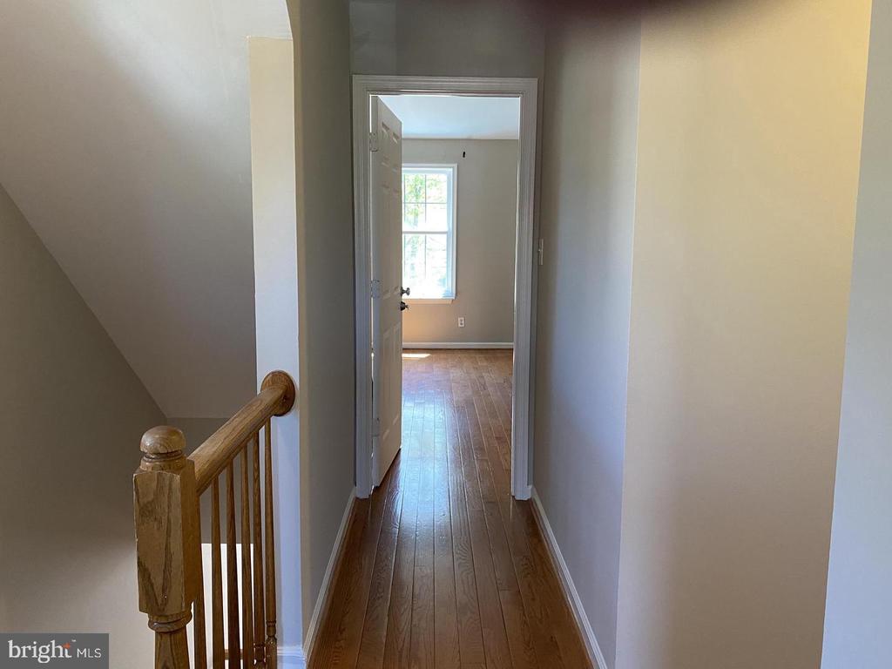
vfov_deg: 53.1
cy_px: 334
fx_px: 670
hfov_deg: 67.3
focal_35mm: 26
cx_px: 446
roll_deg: +0.1
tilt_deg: -8.4
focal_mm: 4.25
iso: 160
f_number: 1.8
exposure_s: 1/60
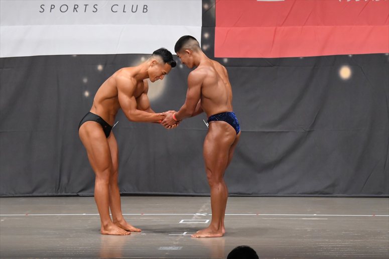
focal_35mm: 202
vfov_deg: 6.8
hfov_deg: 10.2
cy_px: 130
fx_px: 2182
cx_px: 194
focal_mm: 135
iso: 6400
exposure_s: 1/400
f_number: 5.6
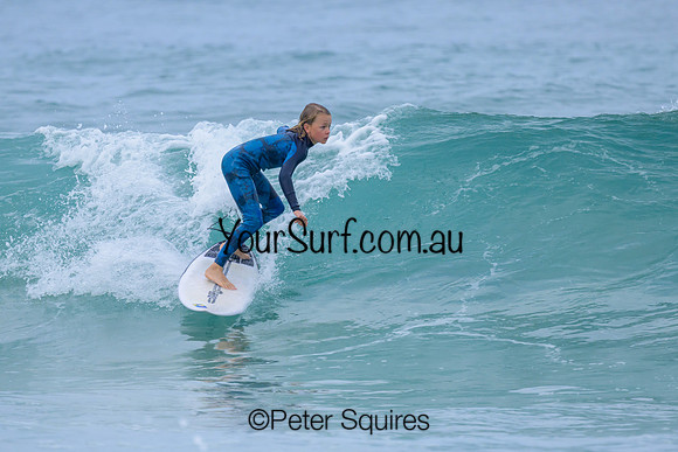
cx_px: 356
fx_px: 20705
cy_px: 201
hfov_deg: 1.9
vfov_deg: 1.3
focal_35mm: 1099
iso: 560
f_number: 6.3
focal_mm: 800
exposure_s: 1/2000
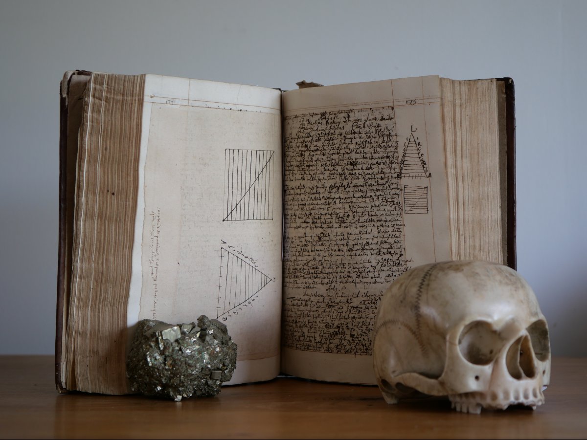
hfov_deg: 32.2
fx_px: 1017
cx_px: 294
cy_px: 220
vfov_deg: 24.4
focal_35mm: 60
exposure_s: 1/60
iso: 200
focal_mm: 30
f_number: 2.8
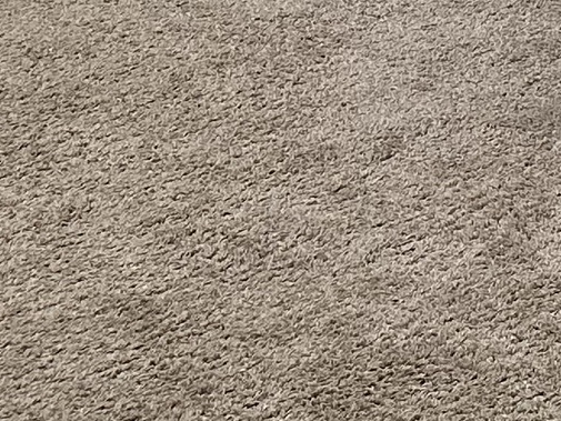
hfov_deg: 11.8
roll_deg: +0.4
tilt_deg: -9.4
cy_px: -591
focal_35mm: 146
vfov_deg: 9.1
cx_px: 1196
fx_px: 2367
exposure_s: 1/60
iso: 250
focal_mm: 6.86
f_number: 1.78
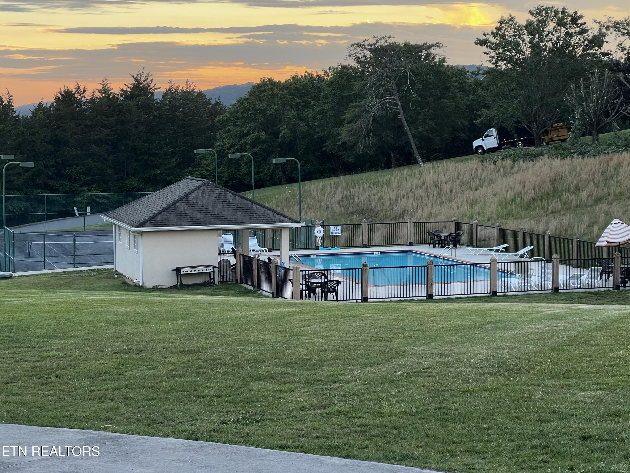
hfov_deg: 25.3
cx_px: 315
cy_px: 236
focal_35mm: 77
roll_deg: +0.0
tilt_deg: -4.5
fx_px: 1401
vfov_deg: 19.1
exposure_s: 1/99
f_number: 2.8
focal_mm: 9
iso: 80
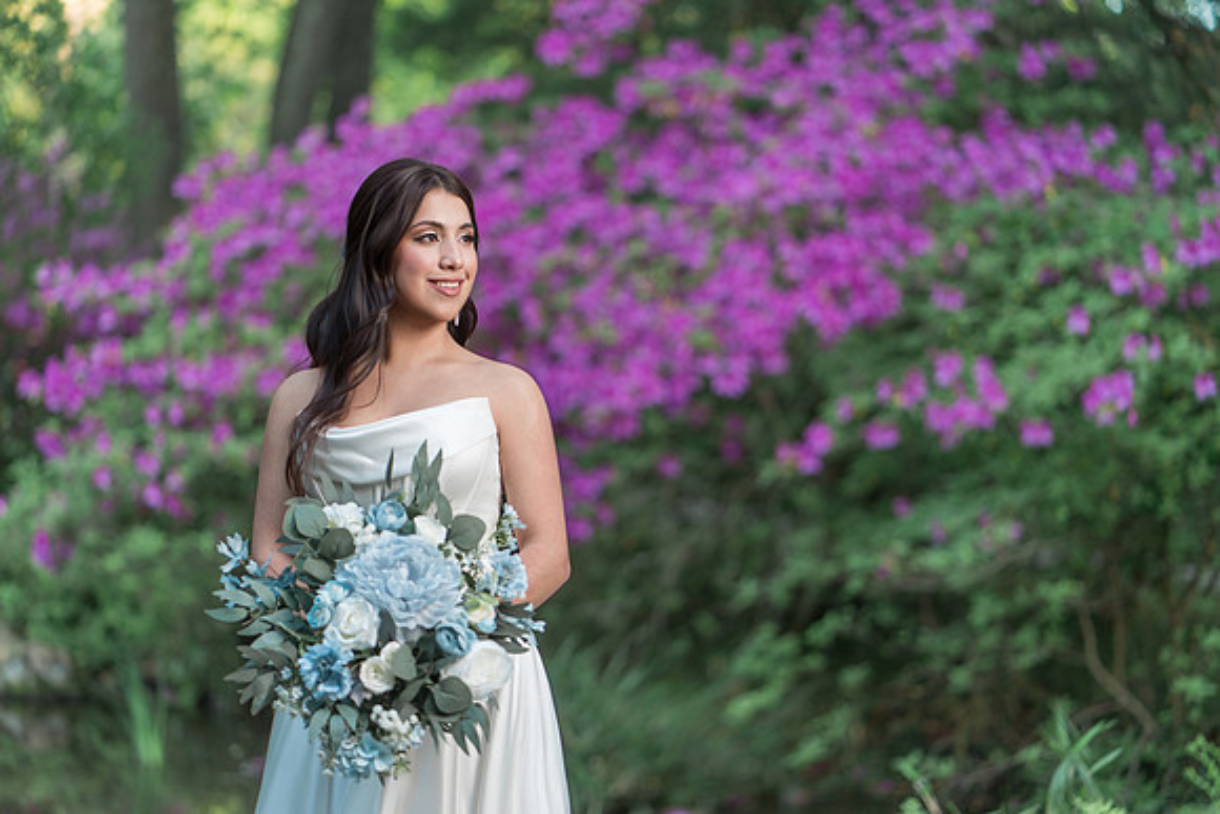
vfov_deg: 16.1
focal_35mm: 85
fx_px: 2881
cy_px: 407
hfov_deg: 23.9
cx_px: 610
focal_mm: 85
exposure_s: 1/200
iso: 125
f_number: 2
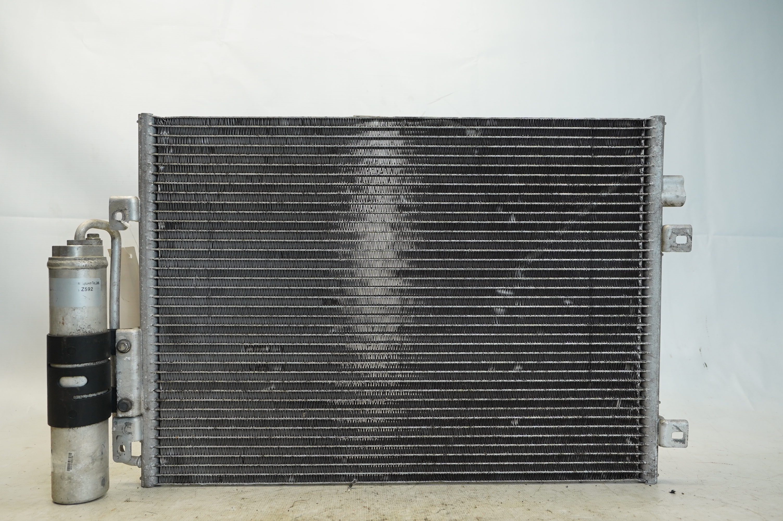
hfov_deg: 71.6
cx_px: 392
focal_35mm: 25
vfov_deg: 51.2
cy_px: 260
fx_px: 543
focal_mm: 17
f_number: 4
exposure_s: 1/160
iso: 500
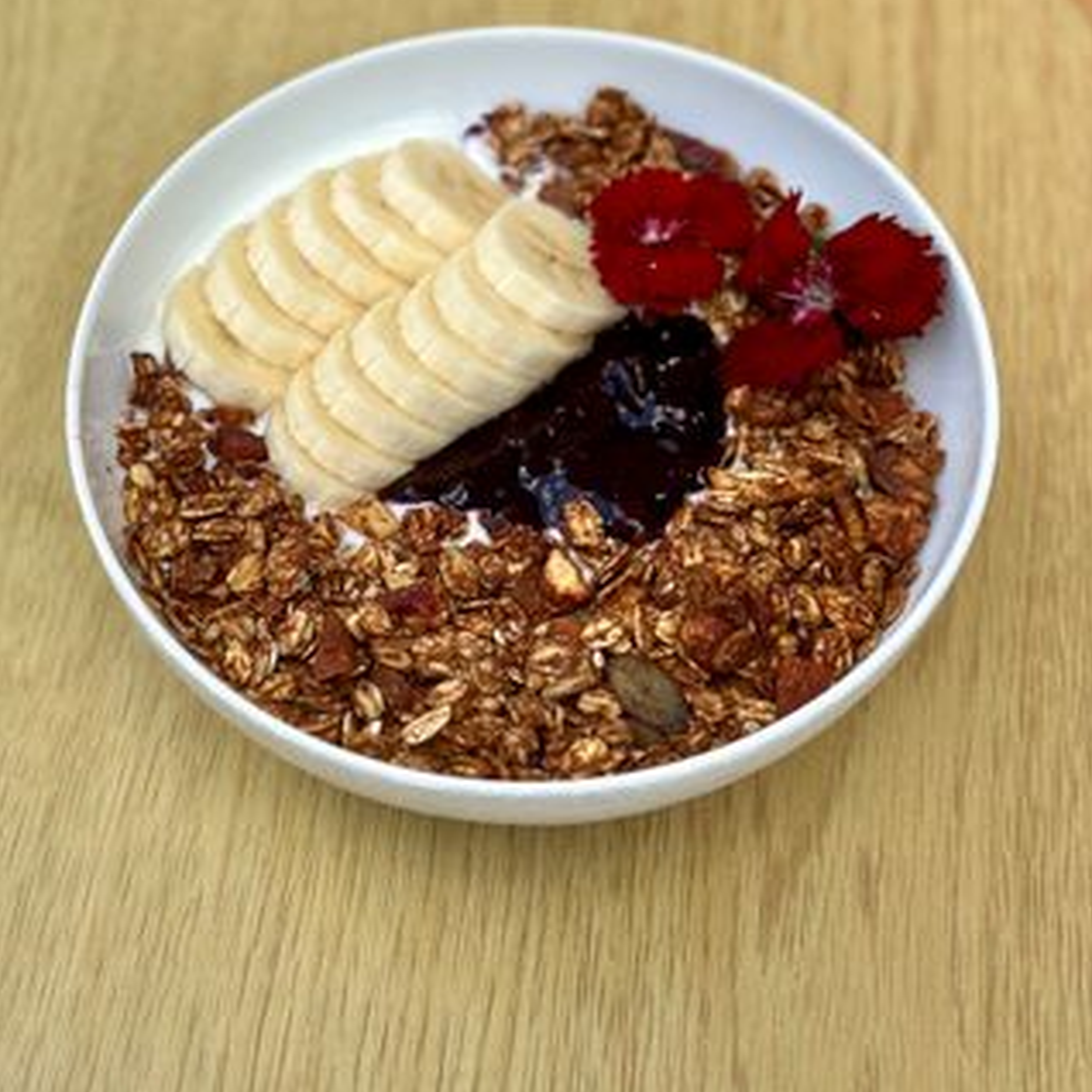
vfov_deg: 29.9
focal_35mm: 57
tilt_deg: -50.8
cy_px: 376
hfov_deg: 30.0
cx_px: 546
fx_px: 2034
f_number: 1.78
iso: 80
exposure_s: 1/1133
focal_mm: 6.86
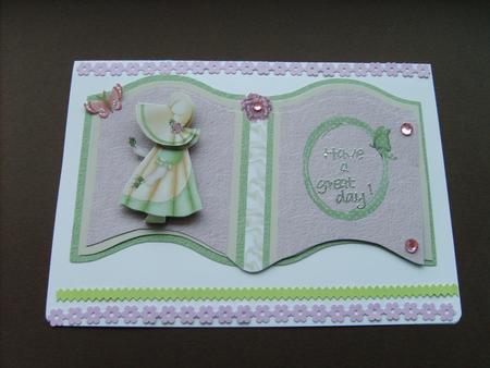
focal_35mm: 35
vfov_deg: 40.7
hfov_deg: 52.6
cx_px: 245
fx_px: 496
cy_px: 184
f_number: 2.8
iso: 50
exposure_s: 1/60
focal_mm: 5.8
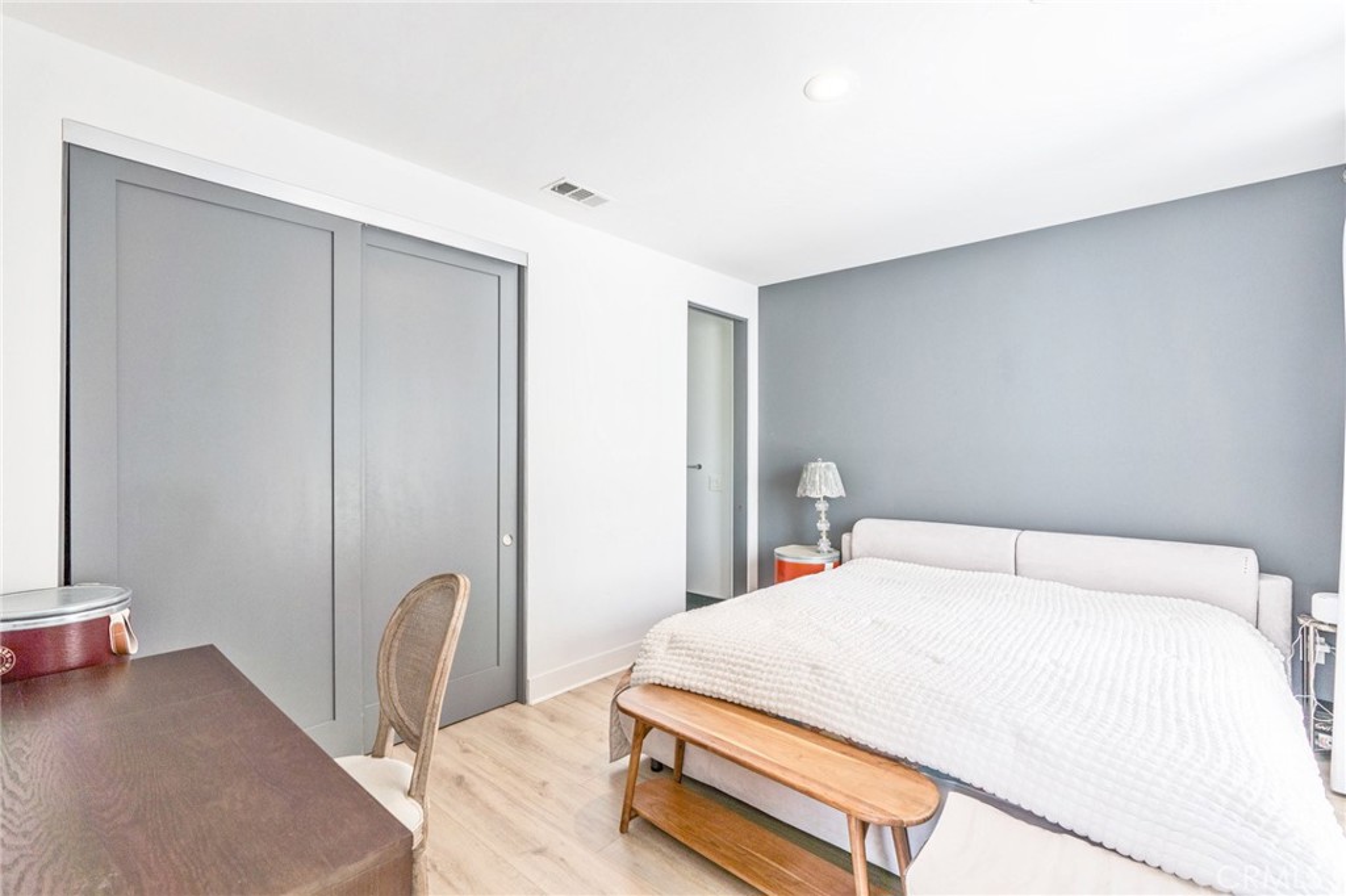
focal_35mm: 16
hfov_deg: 96.8
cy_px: 448
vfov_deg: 73.7
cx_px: 673
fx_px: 598
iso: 125
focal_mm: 16
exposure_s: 1/80
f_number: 4.5
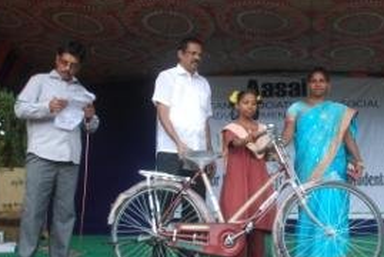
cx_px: 210
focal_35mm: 50
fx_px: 534
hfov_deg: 39.5
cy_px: 140
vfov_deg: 27.0
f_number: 5
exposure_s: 1/100
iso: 200
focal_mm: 20
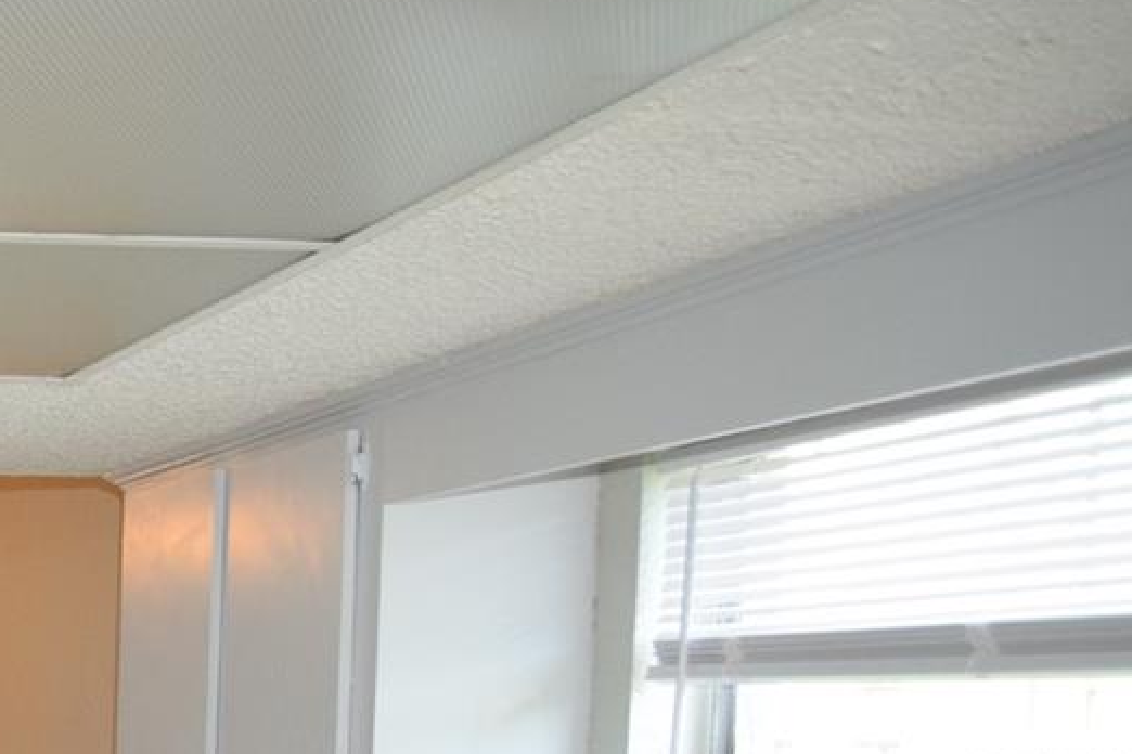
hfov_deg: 28.3
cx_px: -562
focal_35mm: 46
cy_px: 776
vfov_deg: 27.4
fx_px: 1446
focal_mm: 10
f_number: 4.5
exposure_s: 1/80
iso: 800
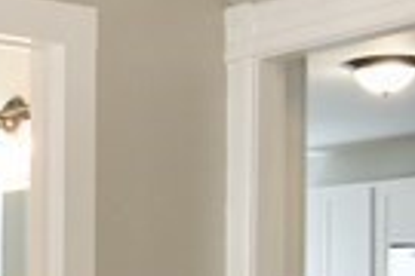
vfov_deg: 10.7
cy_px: 385
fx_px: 1438
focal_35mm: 125
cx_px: -68
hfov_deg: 15.9
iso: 450
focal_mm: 11
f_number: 7.1
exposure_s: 1/15
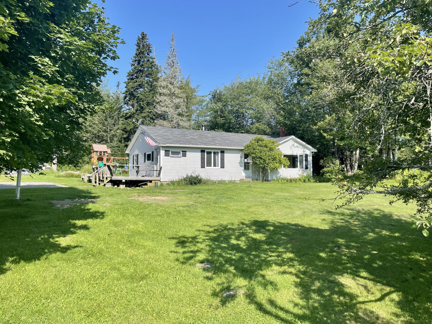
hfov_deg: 67.3
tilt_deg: +3.5
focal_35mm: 26
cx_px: 216
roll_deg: +0.7
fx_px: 324
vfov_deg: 53.1
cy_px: 162
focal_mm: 4.2
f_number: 1.6
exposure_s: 1/1916
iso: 32
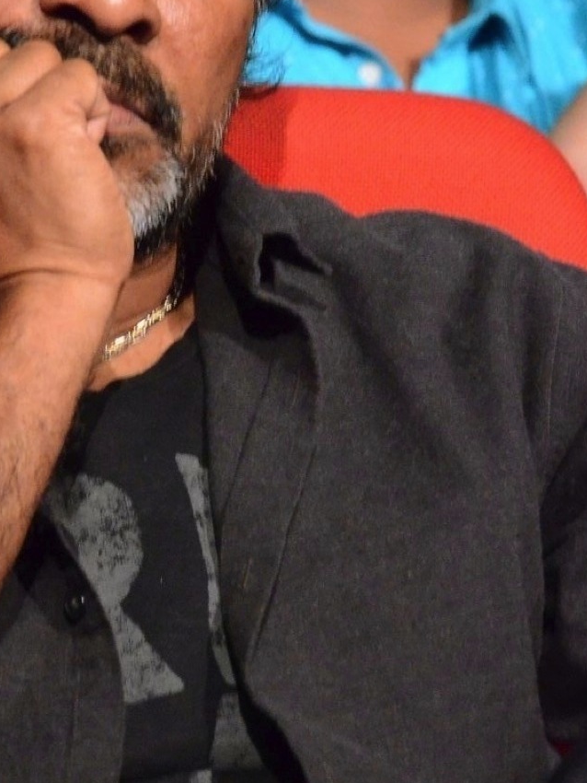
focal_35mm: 322
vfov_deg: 6.2
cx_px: 120
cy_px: 355
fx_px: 7277
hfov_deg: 4.6
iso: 8000
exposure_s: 1/80
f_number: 5.6
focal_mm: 105
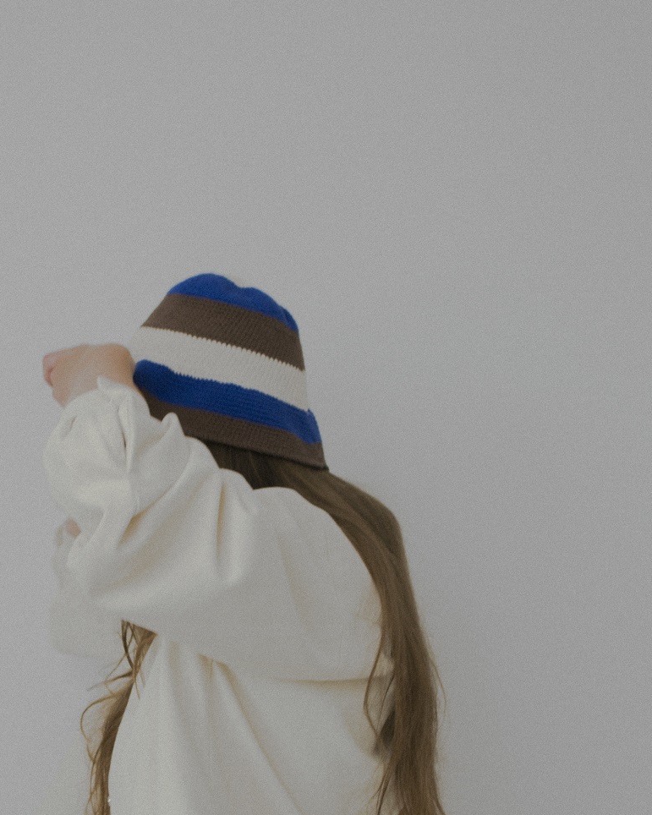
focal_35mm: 70
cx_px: 192
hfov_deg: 21.7
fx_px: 1689
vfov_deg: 26.9
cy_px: 572
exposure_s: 1/80
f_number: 4.5
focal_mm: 26
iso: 100
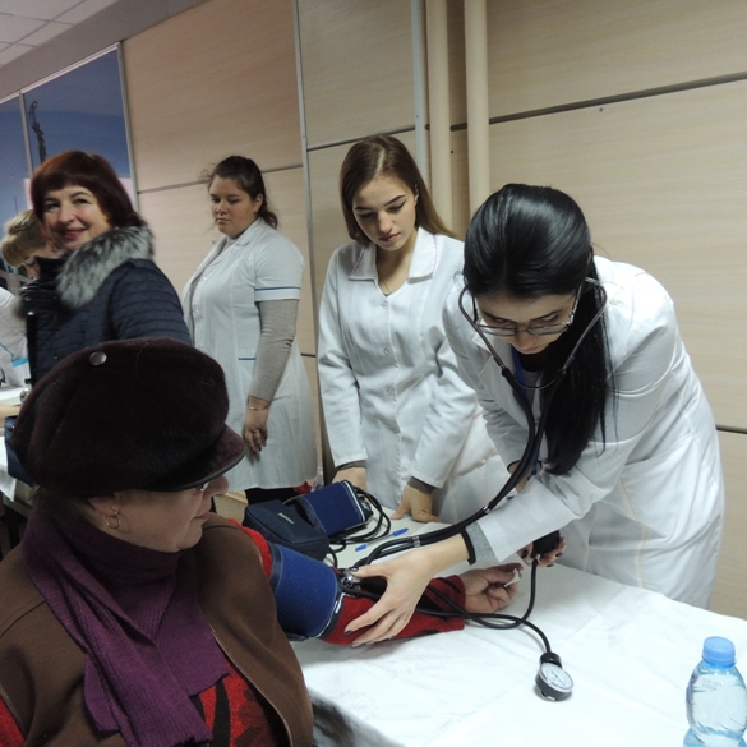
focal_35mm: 29
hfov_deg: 55.5
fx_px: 708
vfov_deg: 55.6
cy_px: 381
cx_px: 341
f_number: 3
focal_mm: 4.3
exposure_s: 1/15
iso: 400
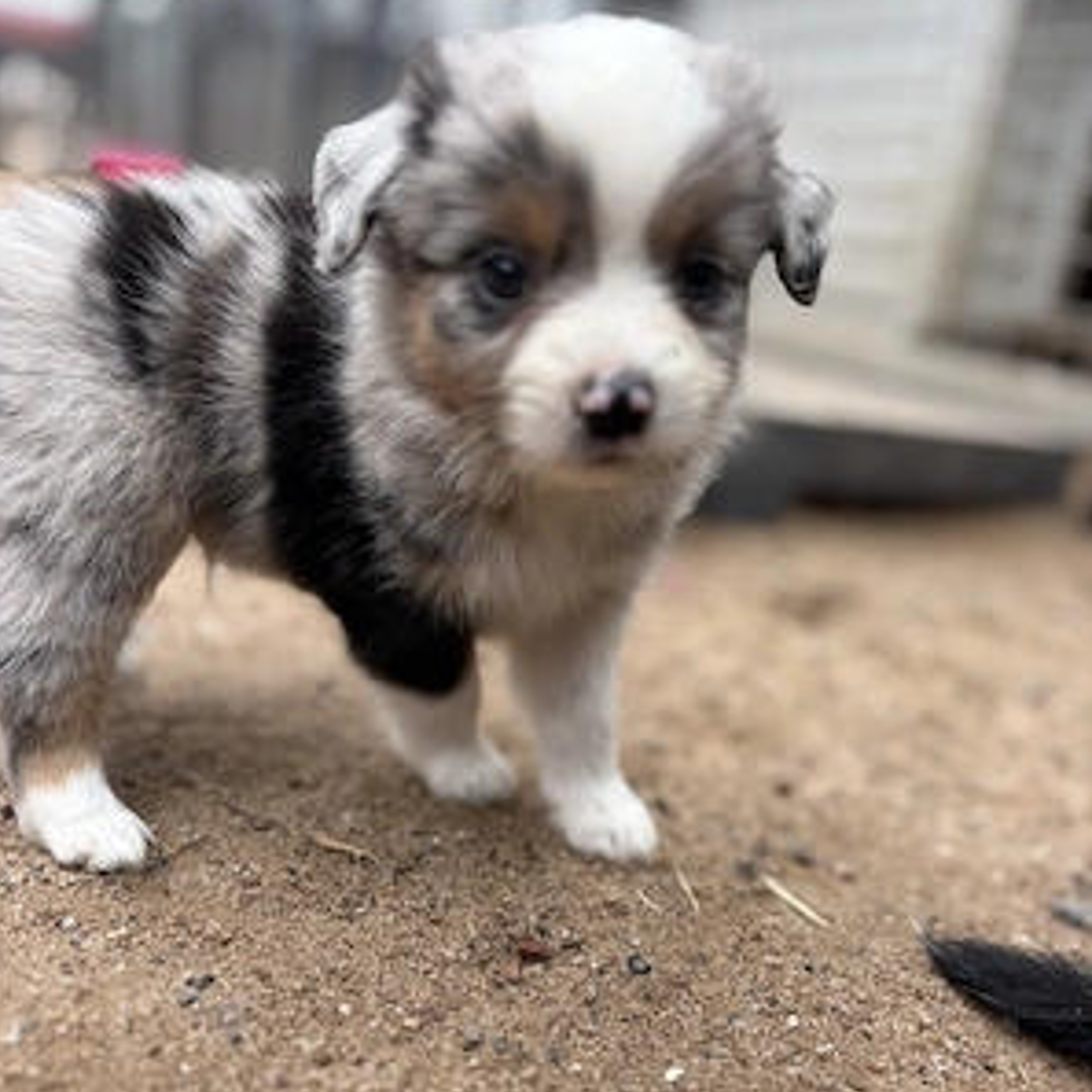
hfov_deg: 52.5
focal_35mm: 31
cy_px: 680
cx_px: 544
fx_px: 1106
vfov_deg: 52.0
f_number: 1.6
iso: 40
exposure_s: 1/320
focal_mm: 5.96
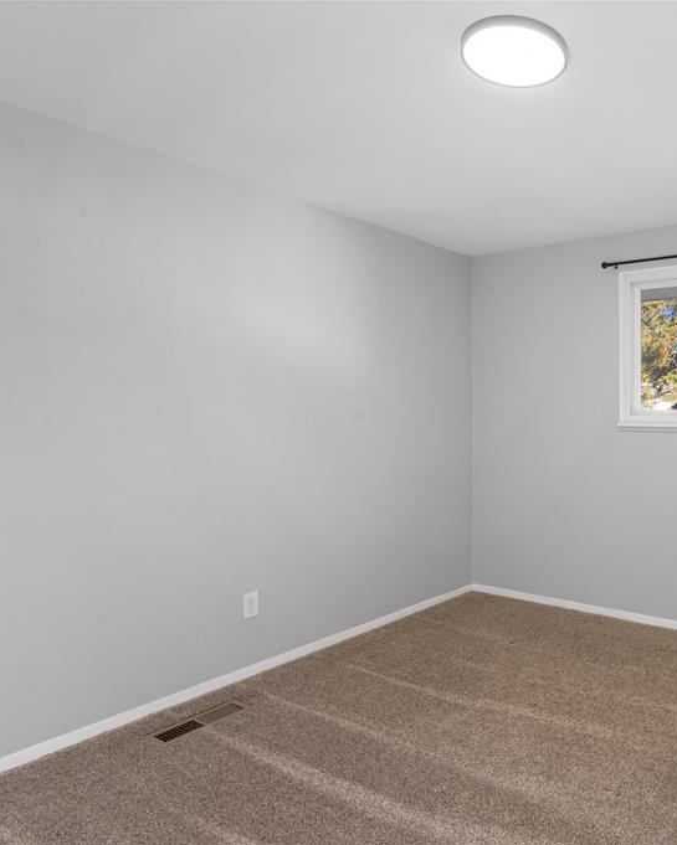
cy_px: 422
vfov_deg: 70.3
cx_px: 614
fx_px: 601
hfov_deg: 51.6
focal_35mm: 24
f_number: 9
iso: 320
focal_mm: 17
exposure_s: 1/10
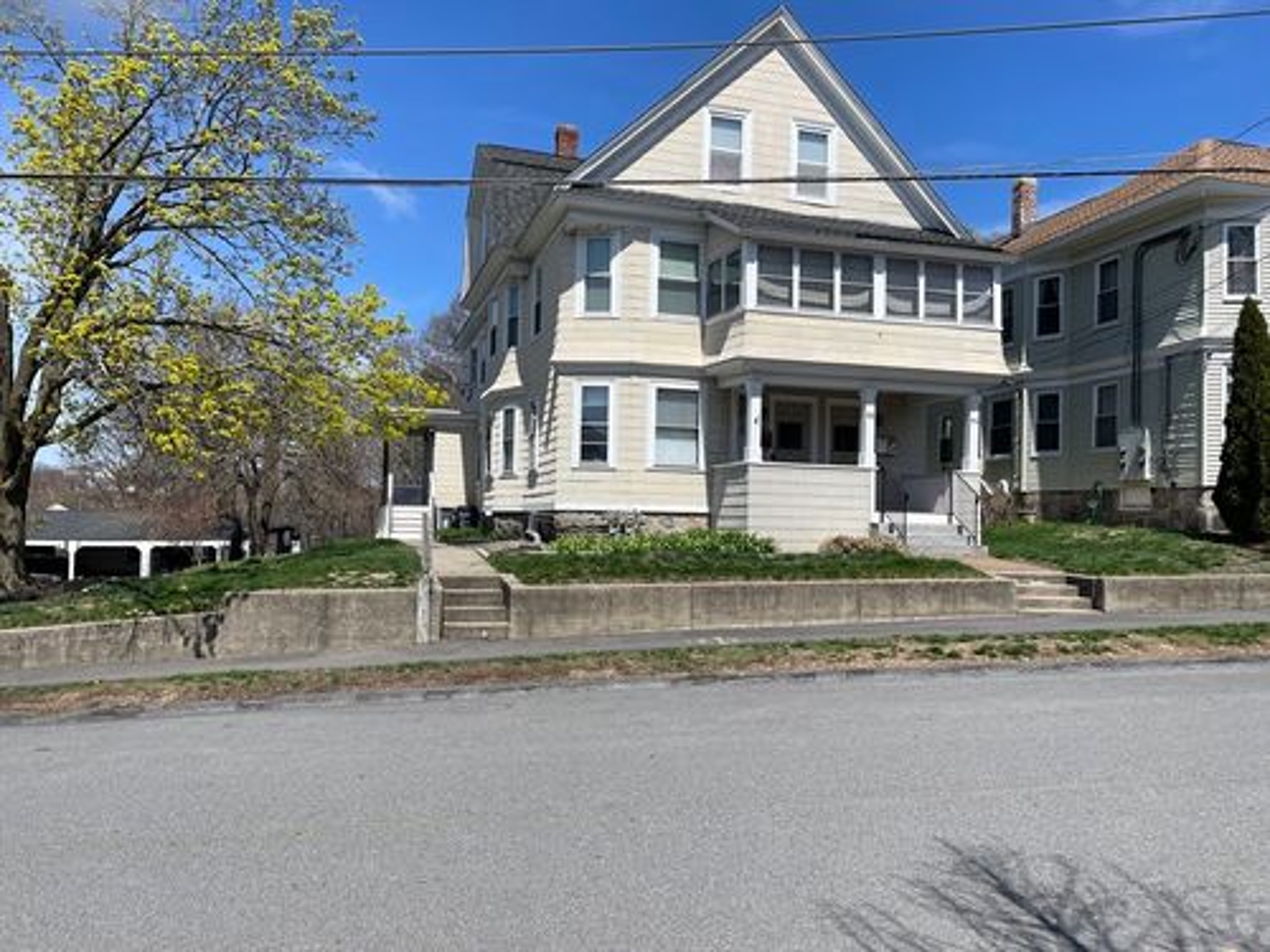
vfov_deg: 53.1
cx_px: 635
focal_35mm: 26
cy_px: 476
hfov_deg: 67.3
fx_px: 954
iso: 32
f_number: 1.6
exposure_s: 1/4651
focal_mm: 4.2
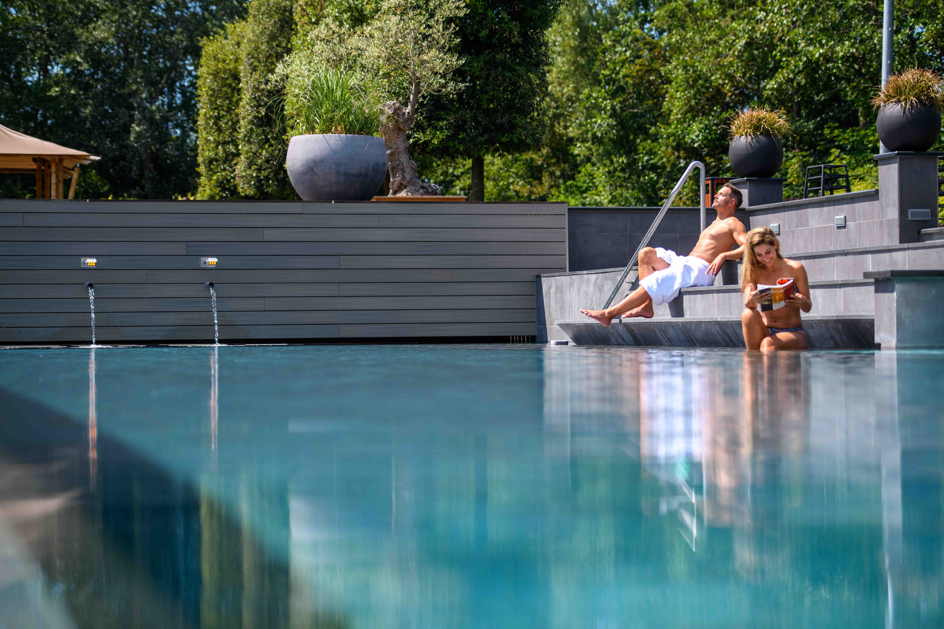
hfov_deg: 23.6
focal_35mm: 86
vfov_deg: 15.9
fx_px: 2255
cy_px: 314
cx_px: 472
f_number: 2.8
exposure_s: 1/1600
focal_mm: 86
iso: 100
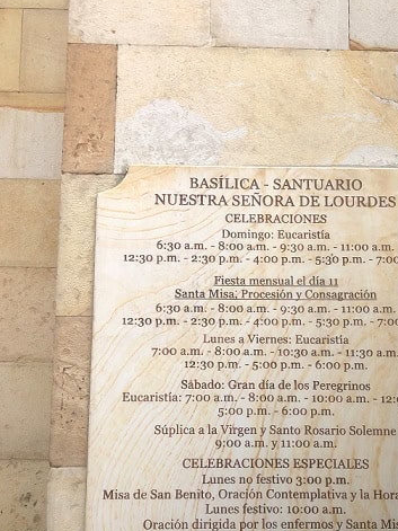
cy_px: 357
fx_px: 644
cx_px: 272
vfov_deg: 44.1
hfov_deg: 34.0
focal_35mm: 42
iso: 20
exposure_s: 1/410
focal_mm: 4
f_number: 1.8
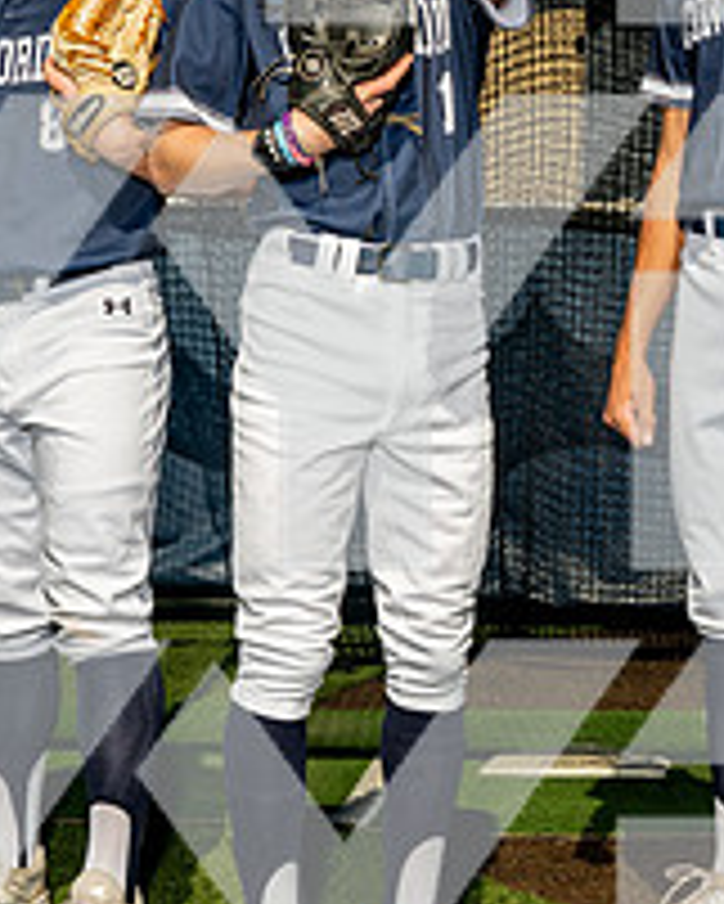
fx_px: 2248
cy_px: 335
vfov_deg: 22.7
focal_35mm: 84
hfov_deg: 18.2
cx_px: 544
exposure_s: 1/250
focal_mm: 31
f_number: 8
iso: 100
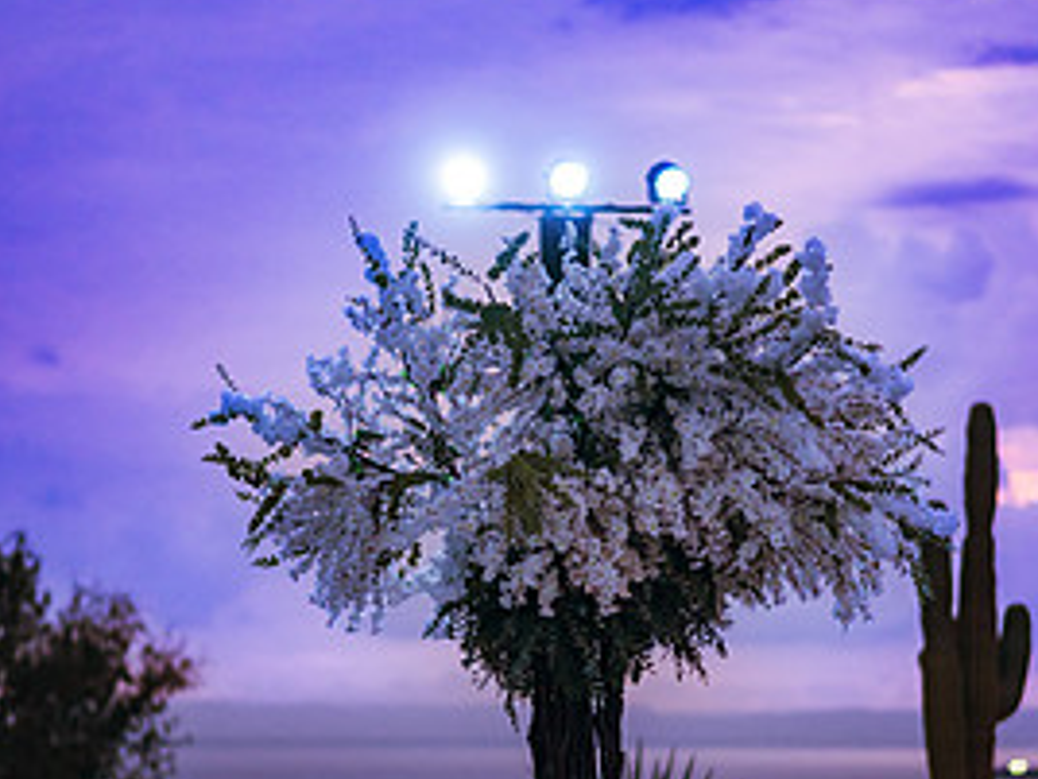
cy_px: 628
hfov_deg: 14.4
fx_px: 4108
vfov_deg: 10.8
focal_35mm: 137
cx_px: 564
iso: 1600
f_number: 1.8
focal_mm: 85
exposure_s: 1/125
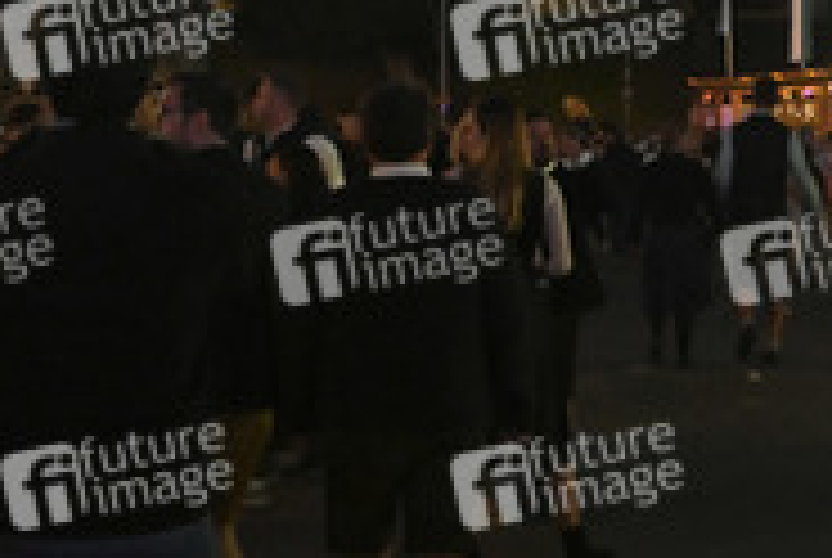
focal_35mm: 102
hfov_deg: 19.2
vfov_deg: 13.2
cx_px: 895
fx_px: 2361
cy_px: -86
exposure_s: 1/125
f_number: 5.6
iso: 5000
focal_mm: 28
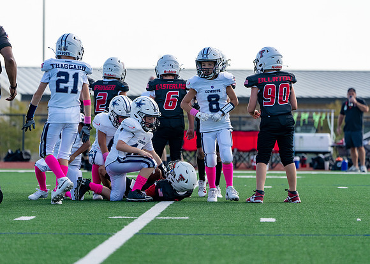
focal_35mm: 256
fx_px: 2686
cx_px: 185
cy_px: 132
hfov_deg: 7.9
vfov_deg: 5.6
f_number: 5.6
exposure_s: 1/1250
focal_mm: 244
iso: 500
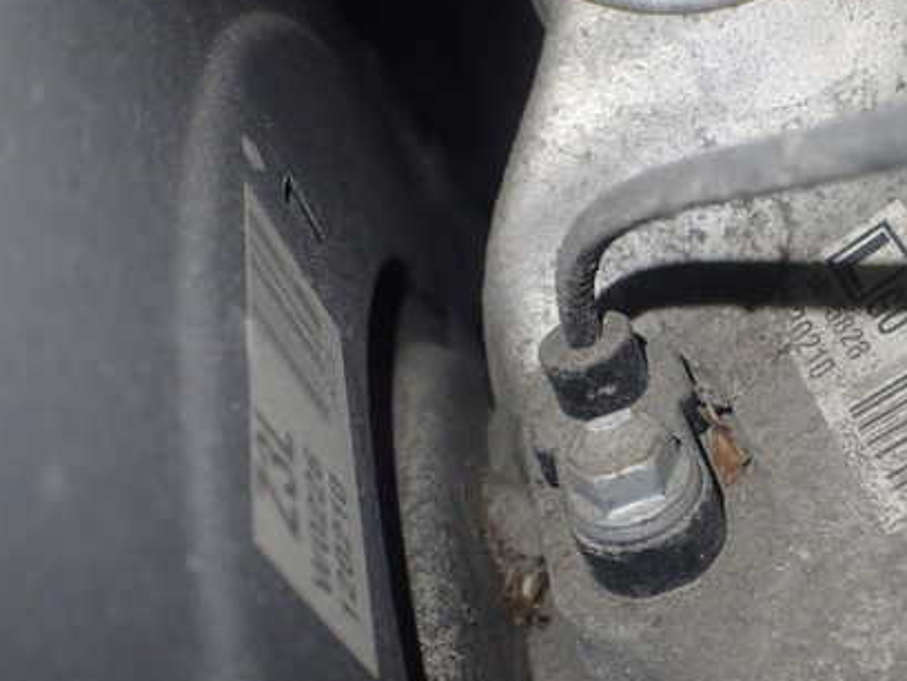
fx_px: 1153
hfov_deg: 41.9
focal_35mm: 44
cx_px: 656
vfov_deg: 32.9
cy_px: 362
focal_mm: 5.4
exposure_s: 1/125
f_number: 2.3
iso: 640
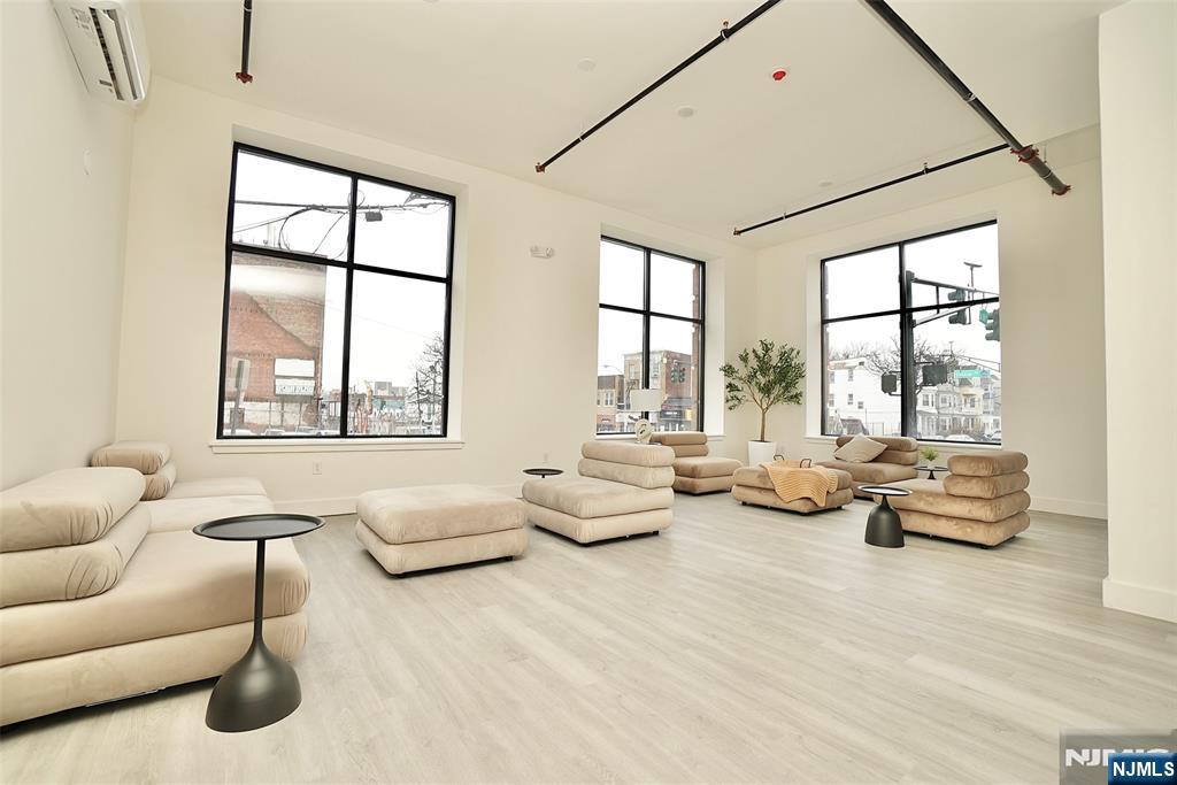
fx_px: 490
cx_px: 588
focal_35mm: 15
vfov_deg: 77.3
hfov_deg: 100.4
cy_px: 392
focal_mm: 10
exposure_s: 1/60
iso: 160
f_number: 4
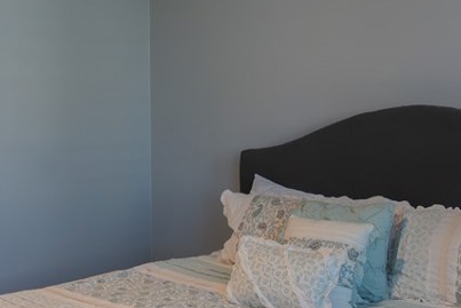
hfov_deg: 32.6
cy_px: 178
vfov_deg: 22.3
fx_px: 781
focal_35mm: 61
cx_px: 156
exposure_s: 1/160
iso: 2500
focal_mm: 16
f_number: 5
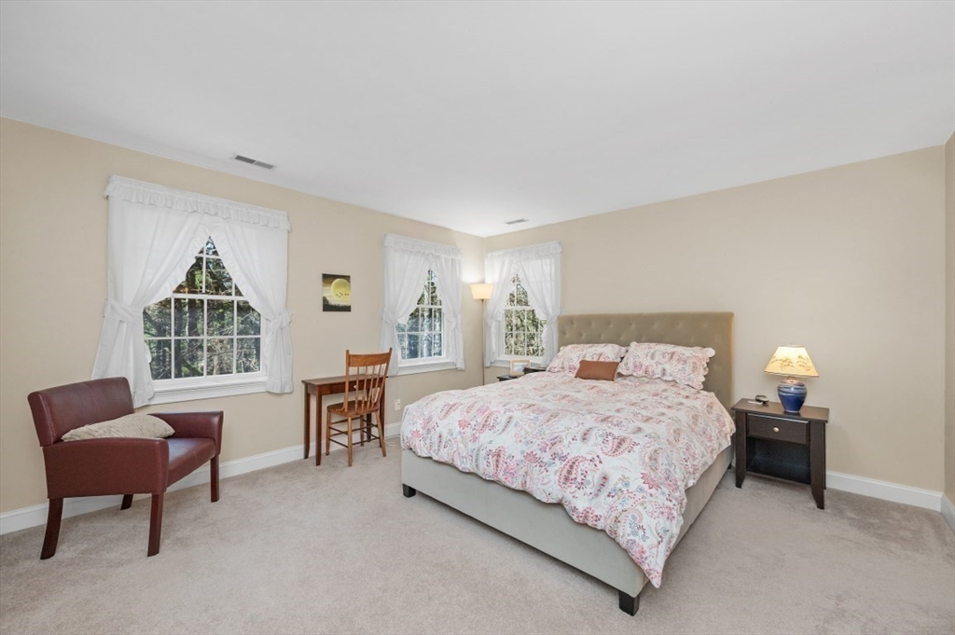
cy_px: 318
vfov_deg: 81.1
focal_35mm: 14
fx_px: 371
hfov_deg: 104.3
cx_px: 478
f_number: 5.6
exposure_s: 1/125
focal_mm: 14
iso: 400
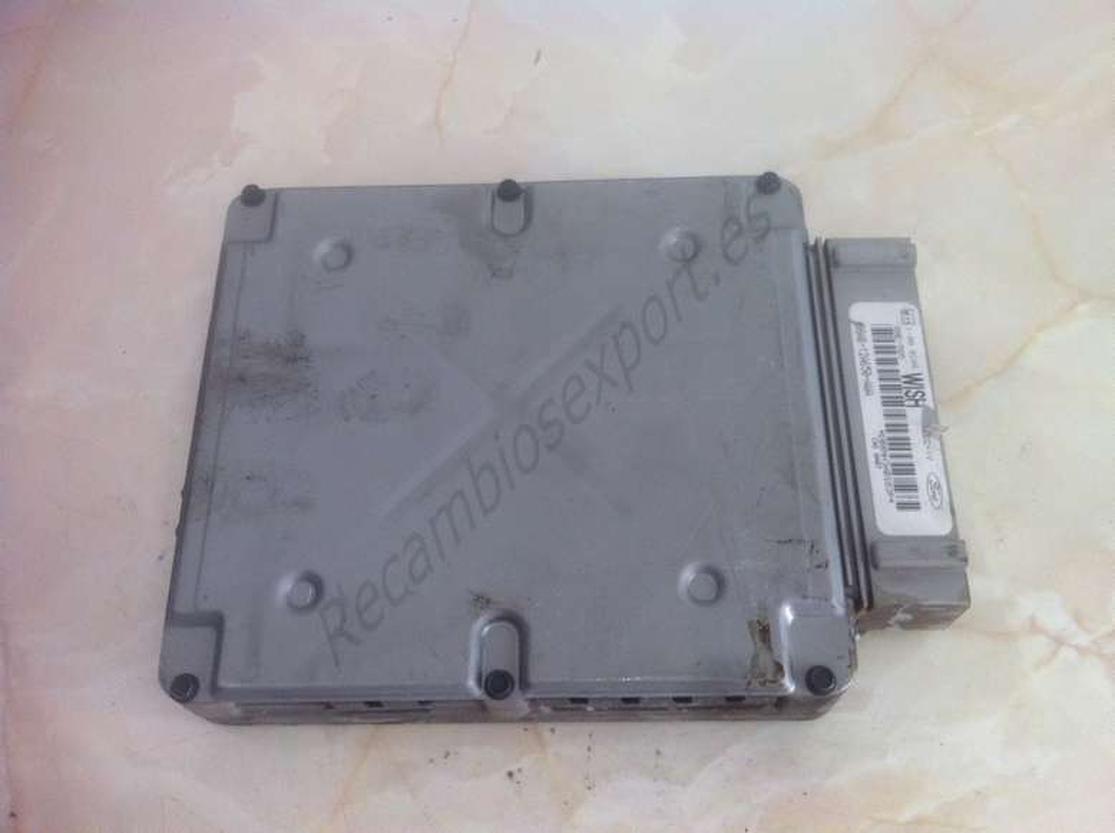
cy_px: 416
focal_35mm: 35
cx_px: 558
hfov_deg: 52.7
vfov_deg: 40.6
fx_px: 1126
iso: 100
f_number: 2.8
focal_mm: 3.85
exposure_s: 1/60
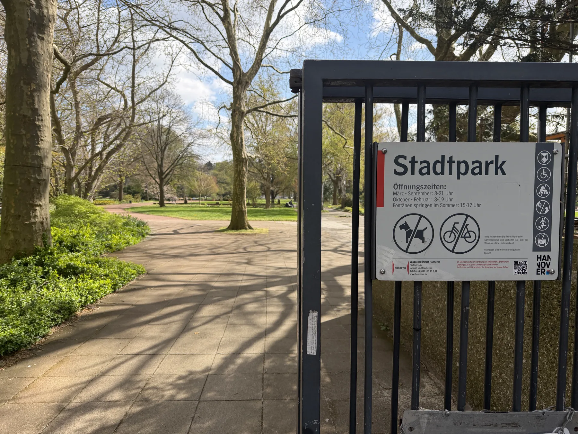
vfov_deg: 56.8
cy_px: 217
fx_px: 401
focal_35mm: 24
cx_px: 289
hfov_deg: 71.6
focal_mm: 6.76
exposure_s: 1/3021
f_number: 1.78
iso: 100
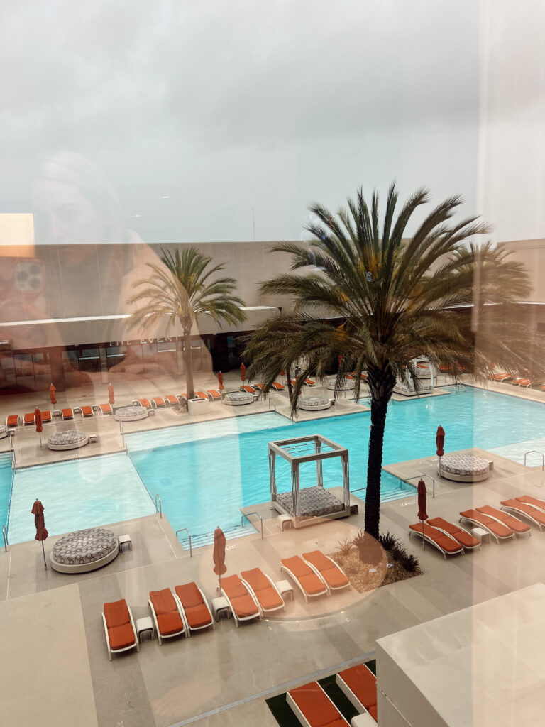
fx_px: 546
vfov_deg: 67.3
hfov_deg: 53.1
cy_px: 364
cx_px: 272
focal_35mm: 26
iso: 40
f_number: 1.5
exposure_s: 1/120
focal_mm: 5.7
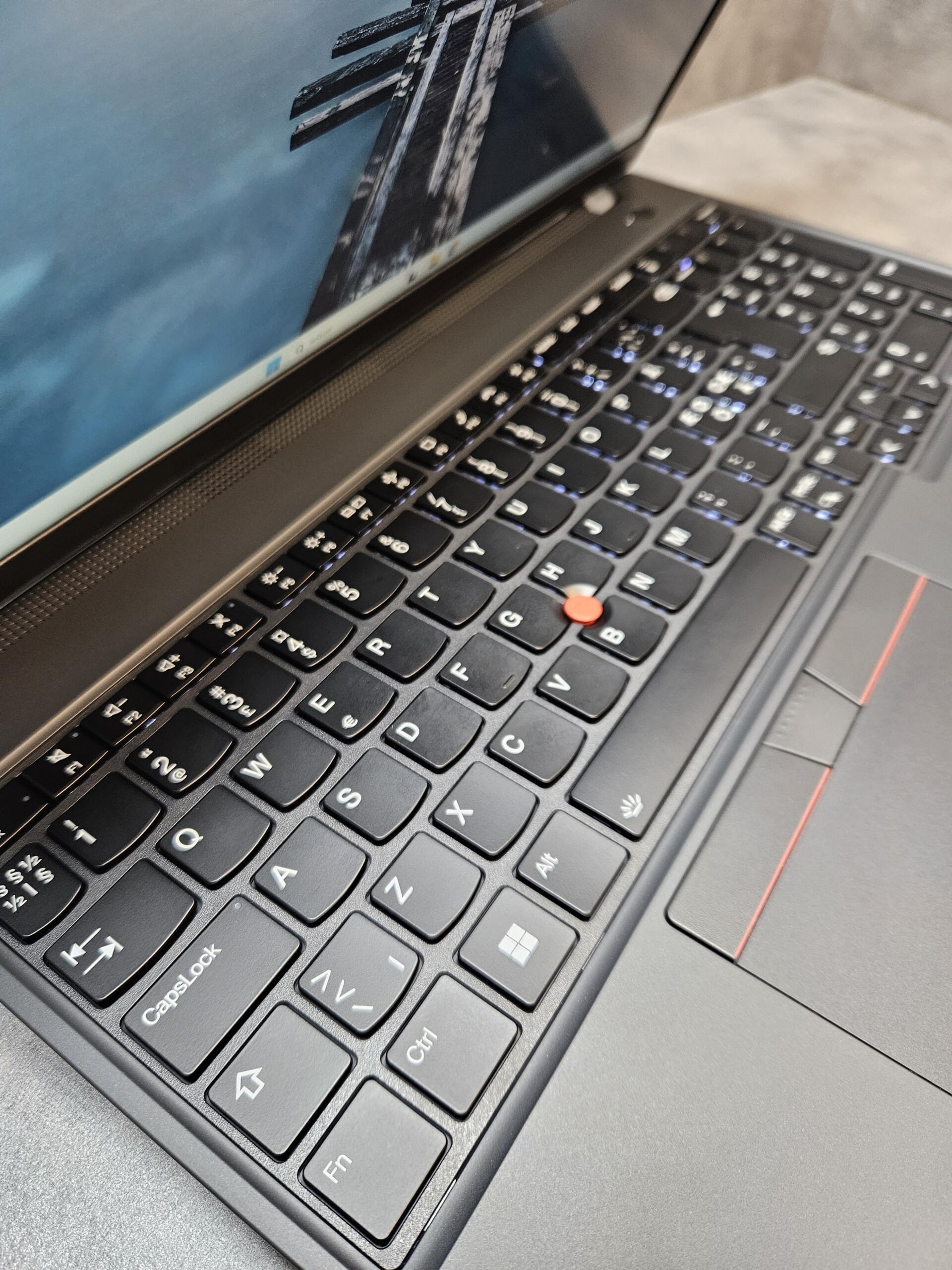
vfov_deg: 73.9
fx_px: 843
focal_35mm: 23
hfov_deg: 58.9
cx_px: 476
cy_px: 635
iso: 400
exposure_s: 1/100
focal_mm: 5.4
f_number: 1.8
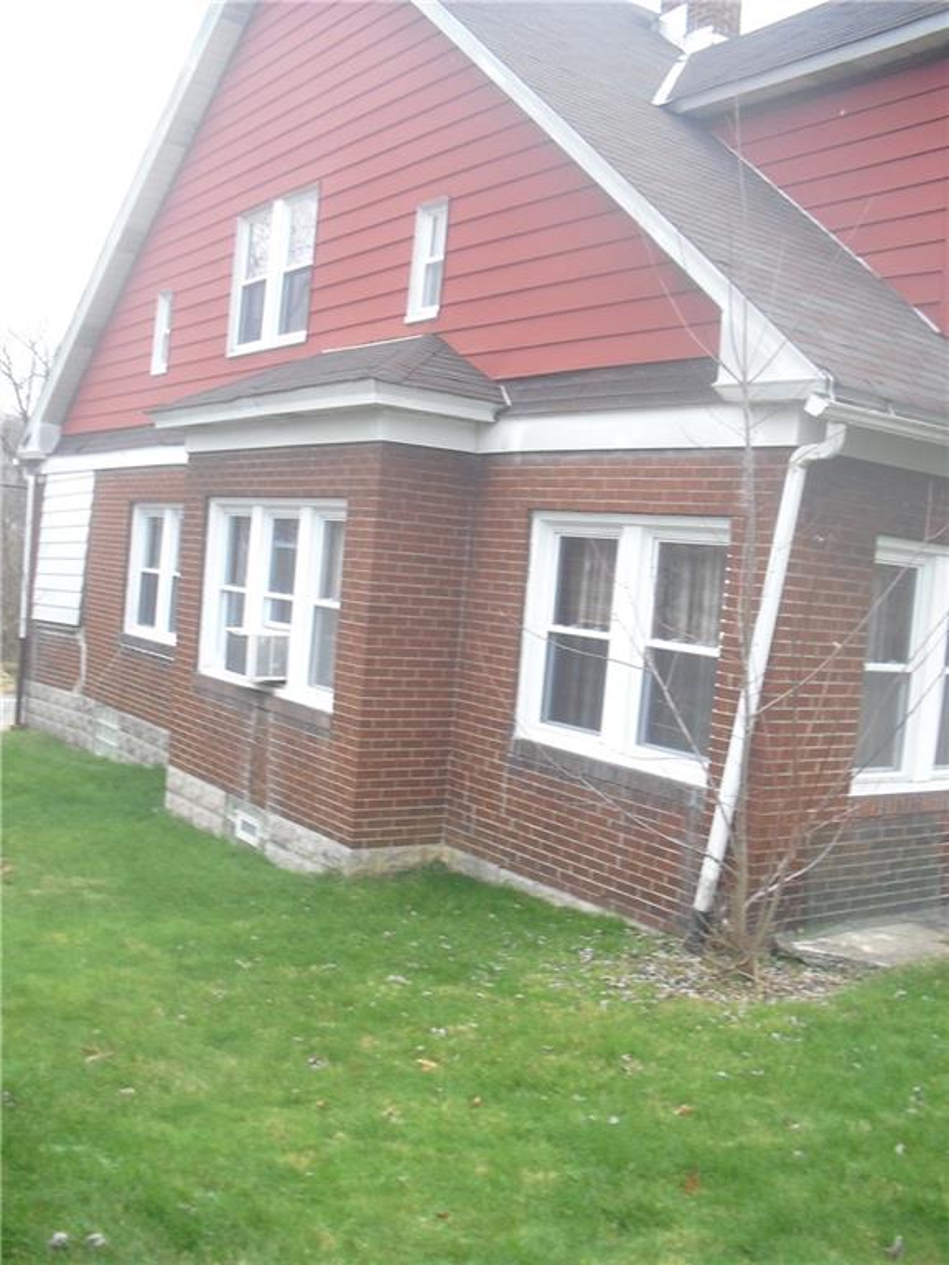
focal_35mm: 36
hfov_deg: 39.7
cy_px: 632
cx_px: 474
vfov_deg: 51.4
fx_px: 1316
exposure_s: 1/100
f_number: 3.1
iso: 200
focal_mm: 6.3
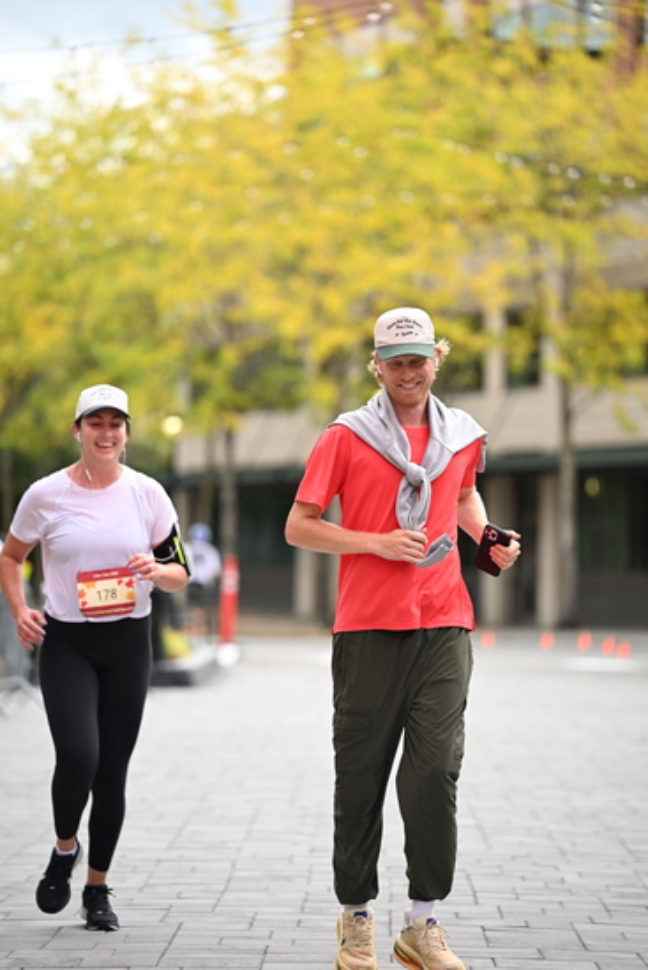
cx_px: 324
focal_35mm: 155
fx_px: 4182
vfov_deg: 13.2
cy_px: 485
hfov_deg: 8.9
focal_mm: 155
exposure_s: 1/2000
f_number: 2.8
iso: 640
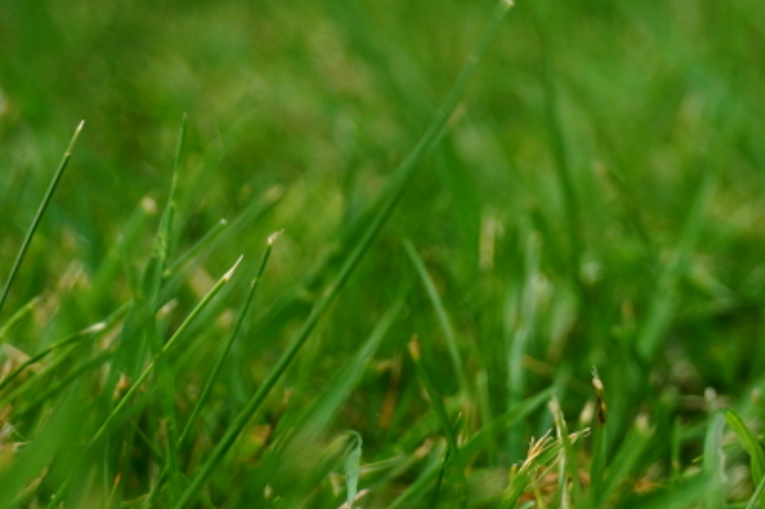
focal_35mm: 149
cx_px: 862
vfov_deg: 9.2
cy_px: 203
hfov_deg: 13.5
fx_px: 3164
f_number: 5
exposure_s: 1/100
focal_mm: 40
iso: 100
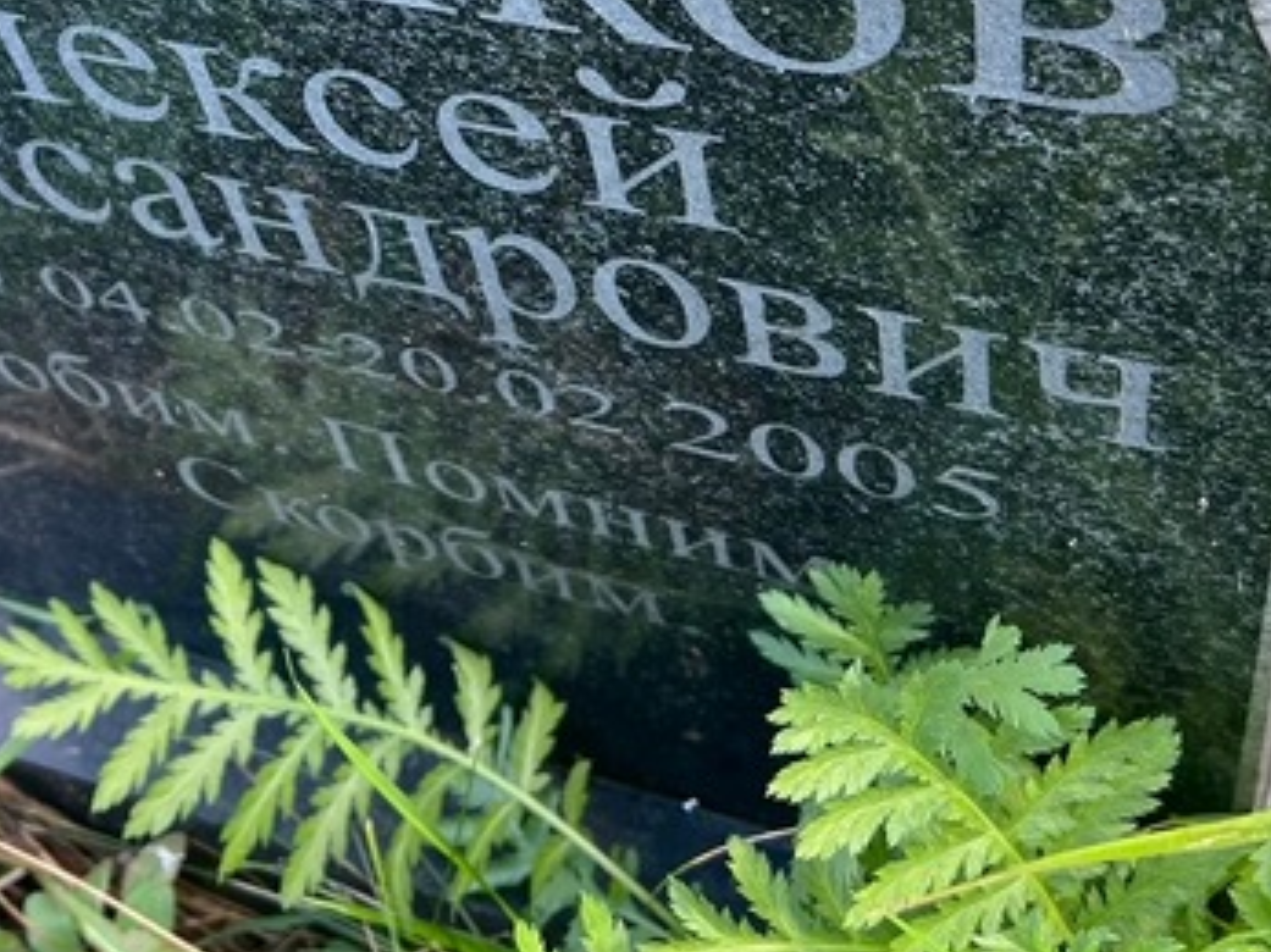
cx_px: 396
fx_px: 2202
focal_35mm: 60
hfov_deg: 31.9
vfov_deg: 23.7
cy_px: 84
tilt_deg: -48.8
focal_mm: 5.7
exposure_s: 1/146
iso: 40
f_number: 1.5
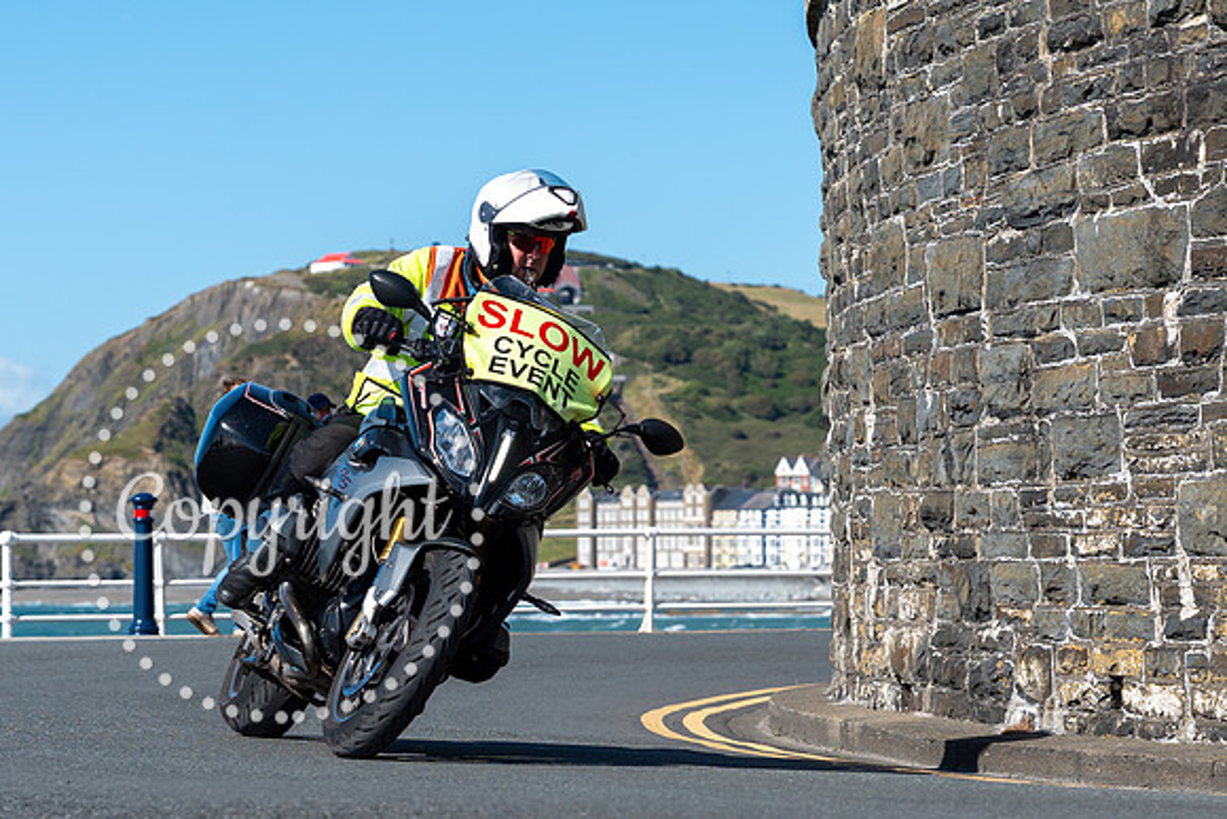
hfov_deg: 16.5
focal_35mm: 124
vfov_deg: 11.0
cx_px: 597
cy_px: 449
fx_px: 4241
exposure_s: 1/1250
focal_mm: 63
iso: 100
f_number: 4
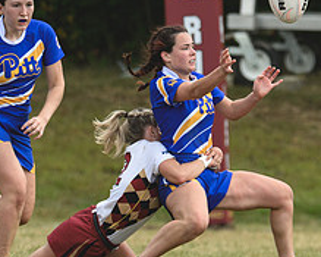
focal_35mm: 1675
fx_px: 15906
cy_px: 135
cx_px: 347
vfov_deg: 0.9
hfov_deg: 1.2
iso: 280
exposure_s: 1/1000
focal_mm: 450
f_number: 6
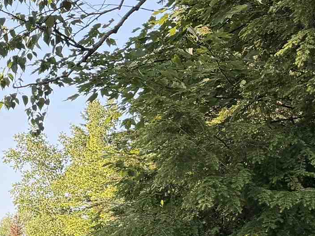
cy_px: 170
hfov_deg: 16.0
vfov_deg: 14.1
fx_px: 956
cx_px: -241
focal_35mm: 105
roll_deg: -0.5
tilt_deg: +11.6
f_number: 1.78
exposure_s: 1/1314
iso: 100
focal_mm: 6.76
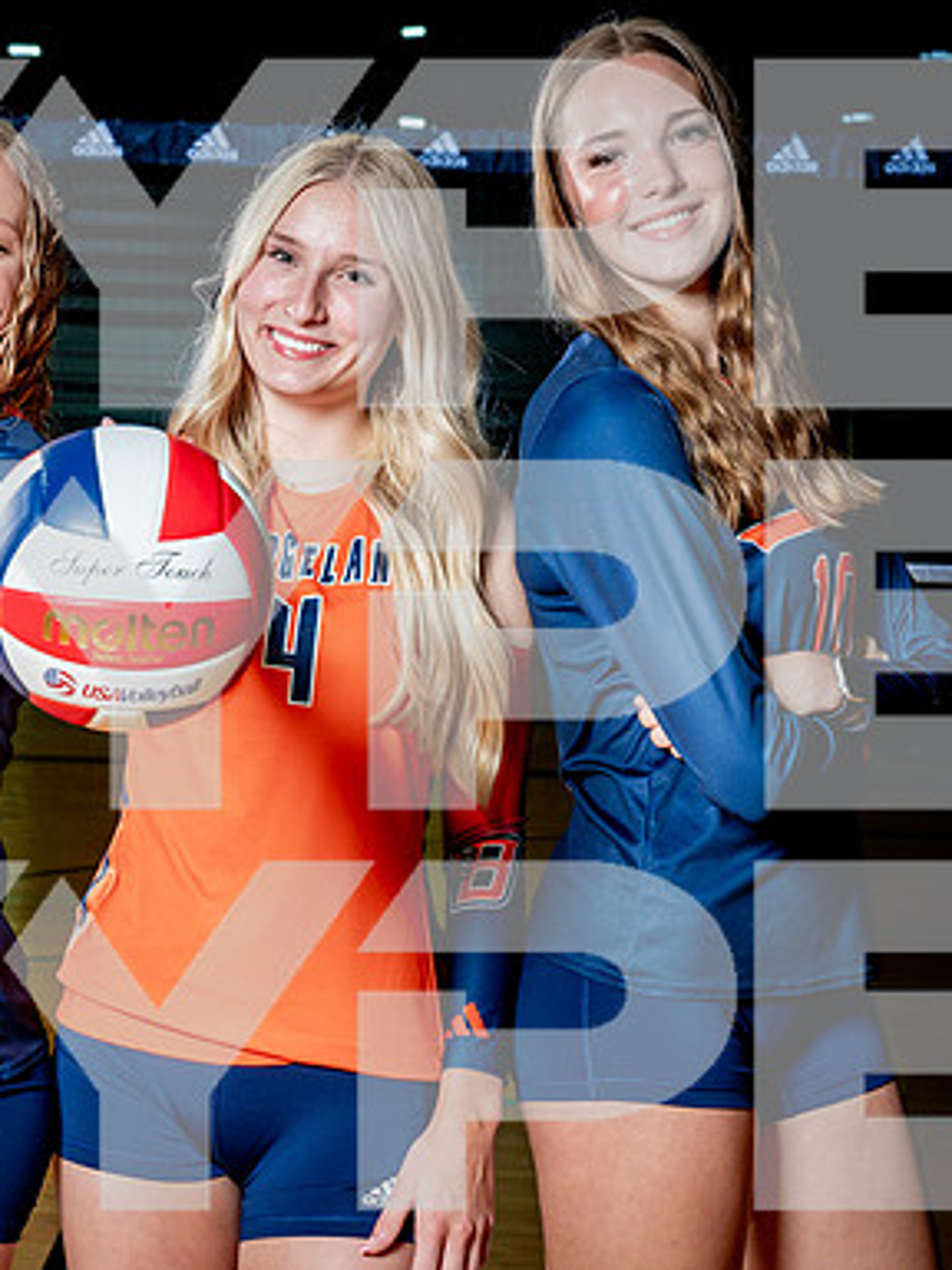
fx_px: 3154
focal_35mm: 86
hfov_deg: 17.1
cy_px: 637
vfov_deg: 22.8
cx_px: 304
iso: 400
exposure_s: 1/250
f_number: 8
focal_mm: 56
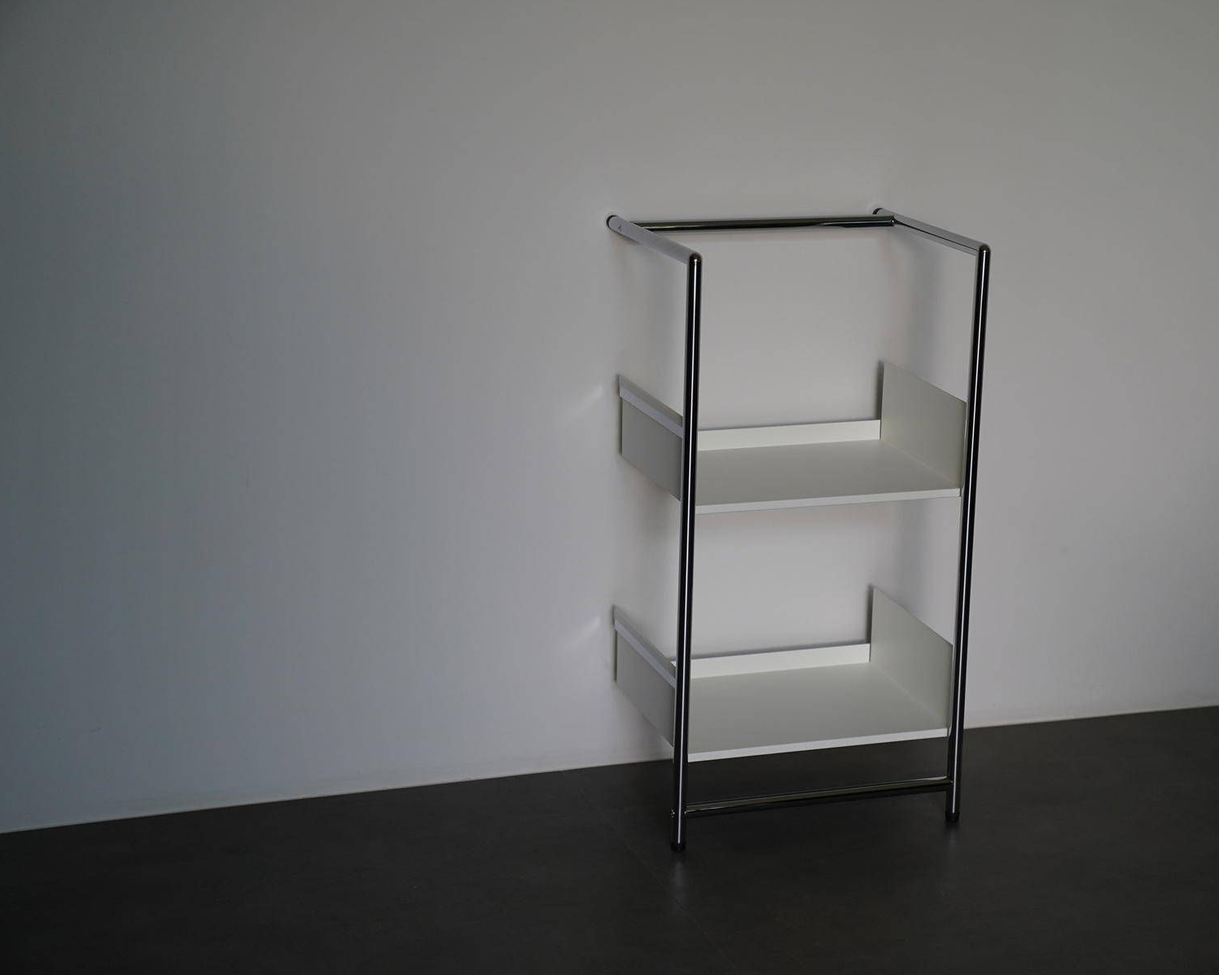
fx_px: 2850
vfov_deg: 19.4
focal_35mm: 79
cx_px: 712
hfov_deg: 24.1
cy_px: 487
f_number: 4
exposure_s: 1/160
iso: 1000
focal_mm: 70
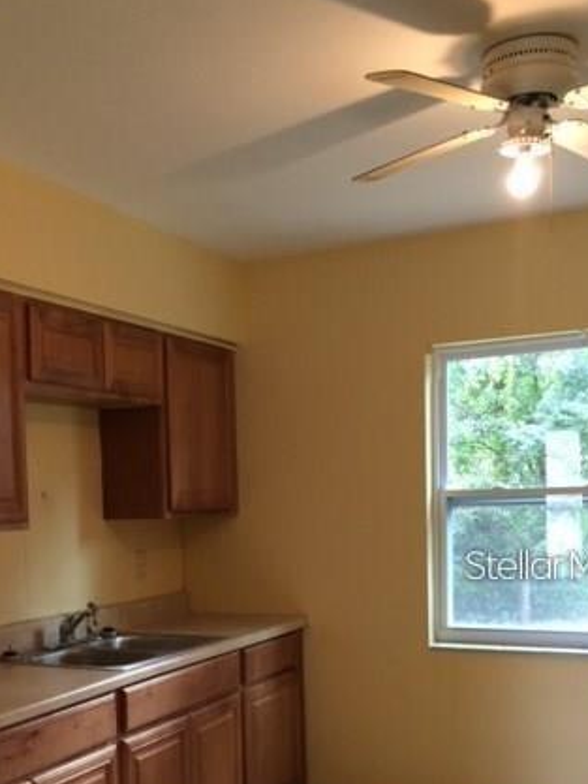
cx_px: 192
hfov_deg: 31.3
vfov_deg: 40.3
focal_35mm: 46
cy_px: 564
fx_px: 1041
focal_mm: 4.12
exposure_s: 1/30
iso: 100
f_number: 2.2
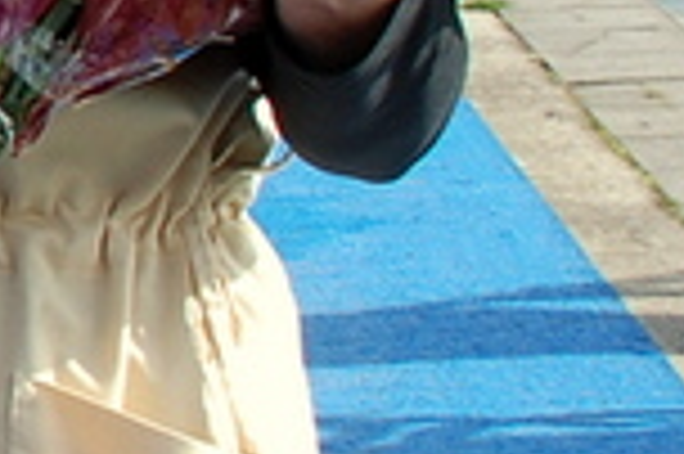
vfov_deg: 8.5
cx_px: -860
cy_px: -261
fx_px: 2980
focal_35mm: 157
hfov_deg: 11.3
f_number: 8
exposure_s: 1/250
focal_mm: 22
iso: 320
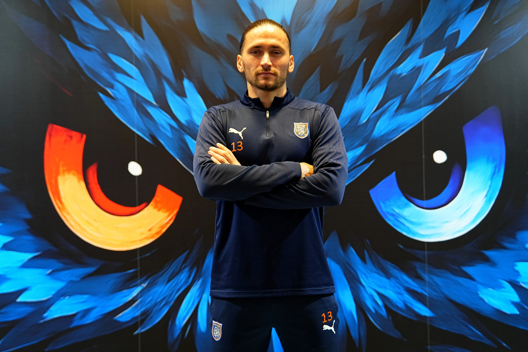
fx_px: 792
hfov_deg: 36.9
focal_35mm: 54
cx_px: 264
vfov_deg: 25.1
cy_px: 176
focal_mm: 54
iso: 1250
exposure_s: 1/125
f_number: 2.2
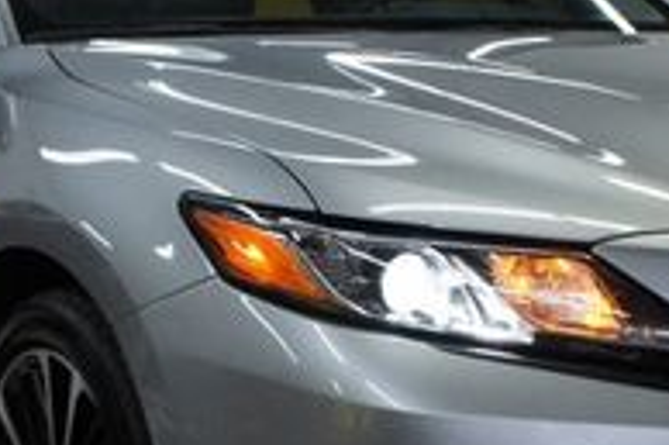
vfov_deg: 15.3
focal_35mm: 89
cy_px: 259
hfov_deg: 22.9
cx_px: 338
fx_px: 1652
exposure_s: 1/250
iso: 1250
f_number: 4
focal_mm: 18
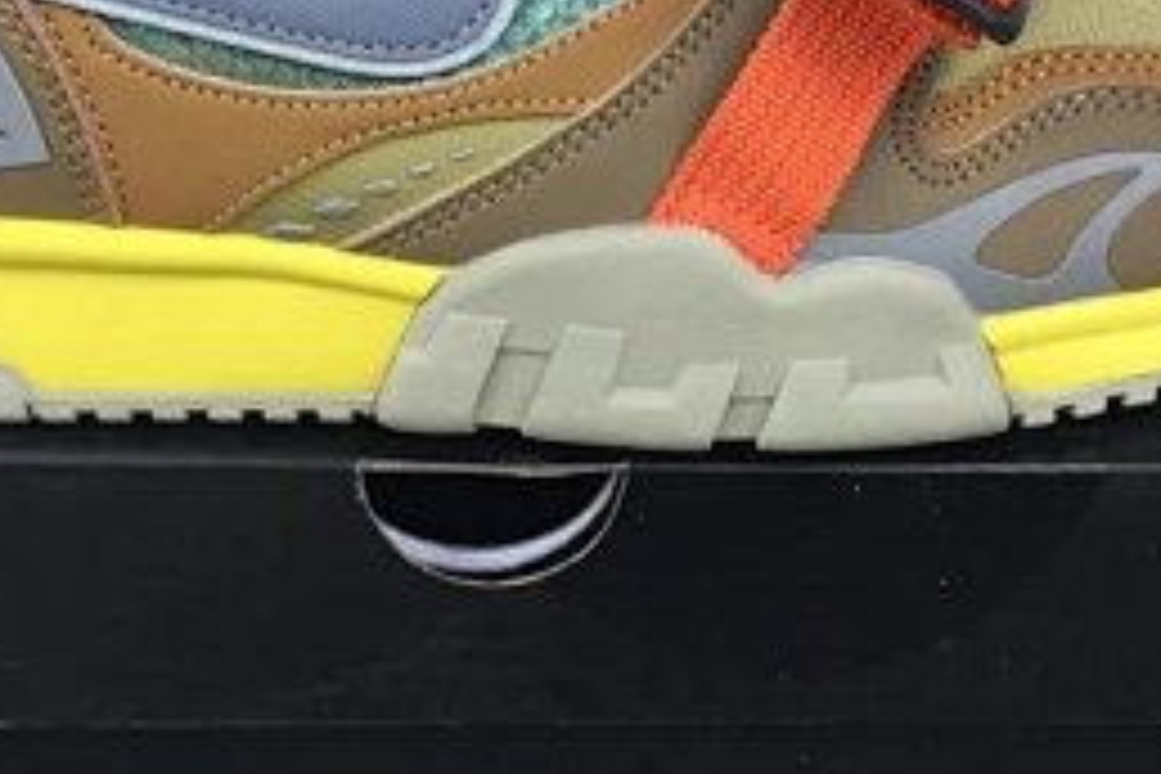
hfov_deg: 25.4
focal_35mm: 80
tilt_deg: -21.6
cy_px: 248
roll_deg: -0.2
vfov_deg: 17.0
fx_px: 2580
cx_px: 544
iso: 25
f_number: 2.4
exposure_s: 1/115
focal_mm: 3.3
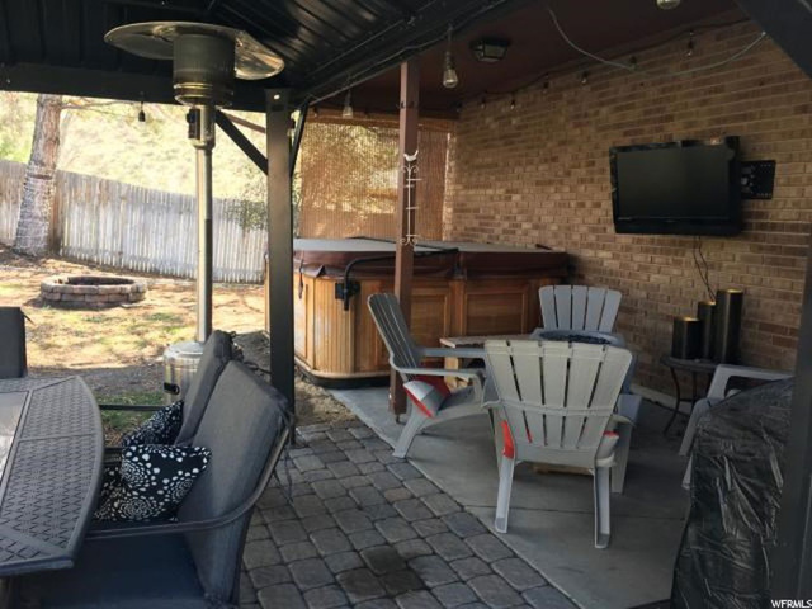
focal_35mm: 29
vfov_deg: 48.2
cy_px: 304
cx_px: 406
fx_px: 680
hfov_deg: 61.7
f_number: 2.2
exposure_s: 1/60
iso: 25
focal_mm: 4.15
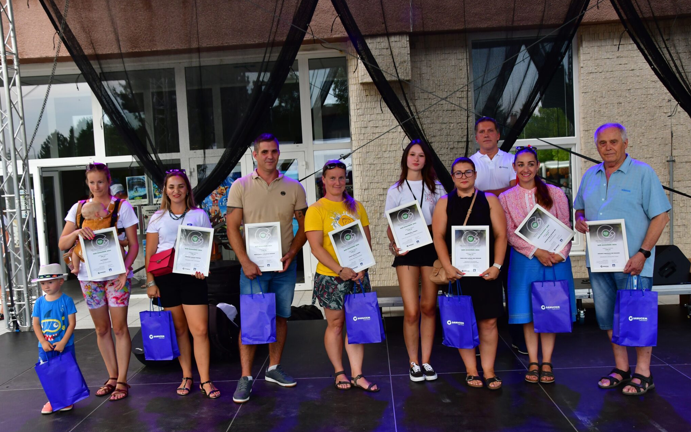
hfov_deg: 56.7
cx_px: 343
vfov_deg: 37.3
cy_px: 204
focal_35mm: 34
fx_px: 640
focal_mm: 22
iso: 640
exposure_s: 1/125
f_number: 7.1
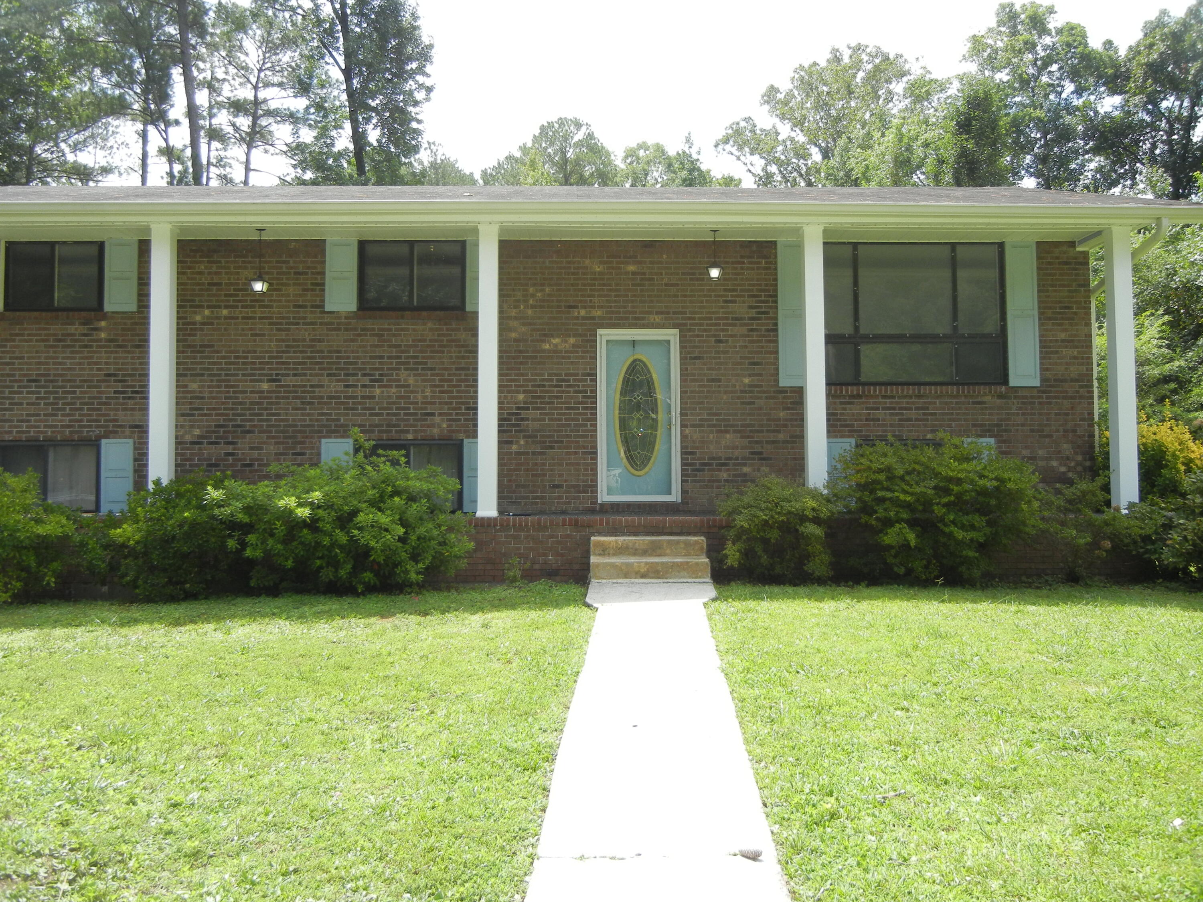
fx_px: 1043
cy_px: 451
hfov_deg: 60.0
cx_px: 602
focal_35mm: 30
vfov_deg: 46.8
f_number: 3.5
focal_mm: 5.4
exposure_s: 1/520
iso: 160
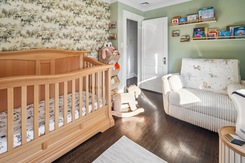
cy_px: 80
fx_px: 102
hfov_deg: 100.3
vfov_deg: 77.3
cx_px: 118
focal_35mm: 15
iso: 1000
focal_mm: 14
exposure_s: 1/60
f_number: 7.1
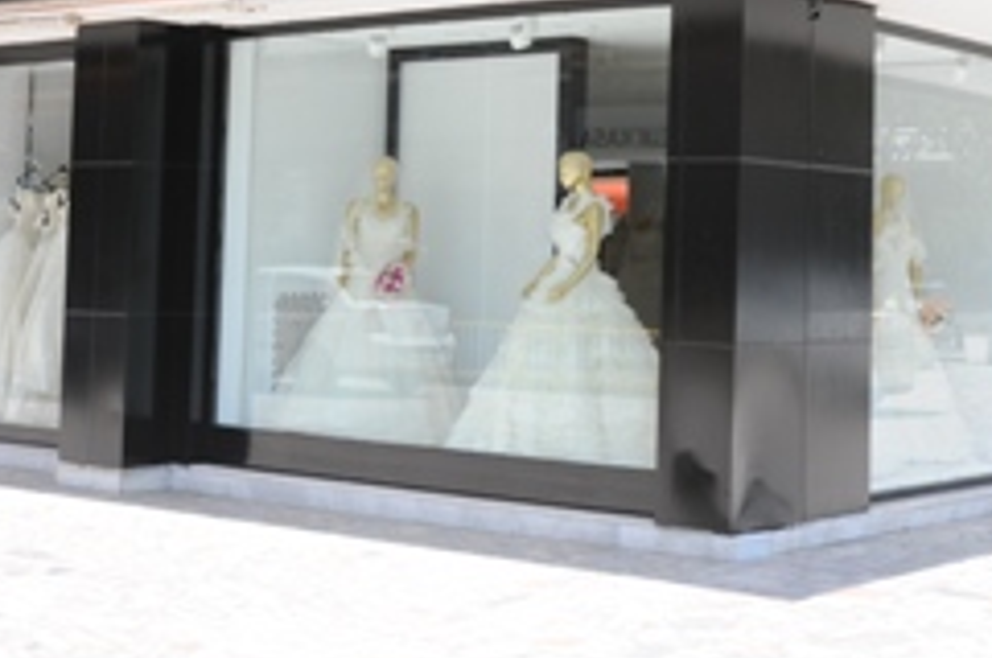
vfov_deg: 19.9
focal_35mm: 67
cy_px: 82
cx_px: 593
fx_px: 1844
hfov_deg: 30.0
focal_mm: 24
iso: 200
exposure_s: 1/200
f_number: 7.1
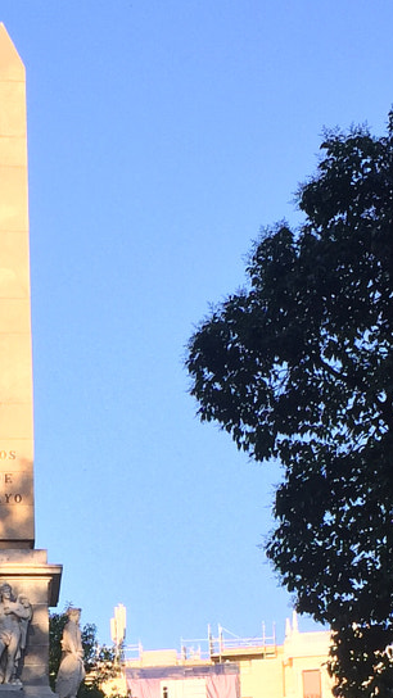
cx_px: 50
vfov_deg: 22.3
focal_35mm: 93
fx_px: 1723
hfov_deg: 12.9
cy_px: 656
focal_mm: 4.15
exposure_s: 1/465
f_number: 2.2
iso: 32
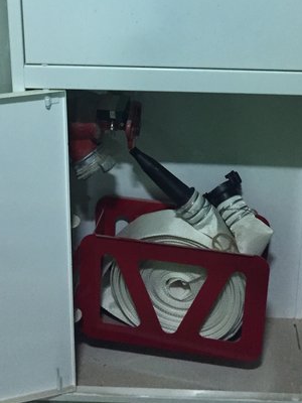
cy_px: 10
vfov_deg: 31.1
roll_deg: +0.2
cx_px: 157
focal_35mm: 58
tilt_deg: -18.7
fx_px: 675
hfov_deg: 25.2
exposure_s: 1/17
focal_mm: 4.15
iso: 250
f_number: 2.2
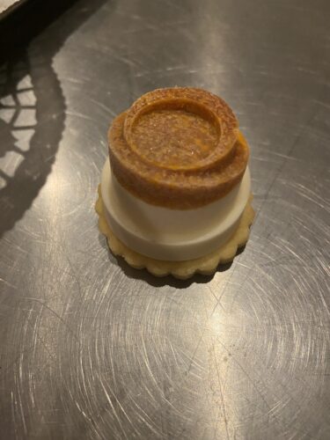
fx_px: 318
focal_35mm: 25
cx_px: 165
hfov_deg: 54.9
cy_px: 220
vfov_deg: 69.4
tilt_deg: -57.2
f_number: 1.8
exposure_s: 1/50
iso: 400
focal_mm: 4.25
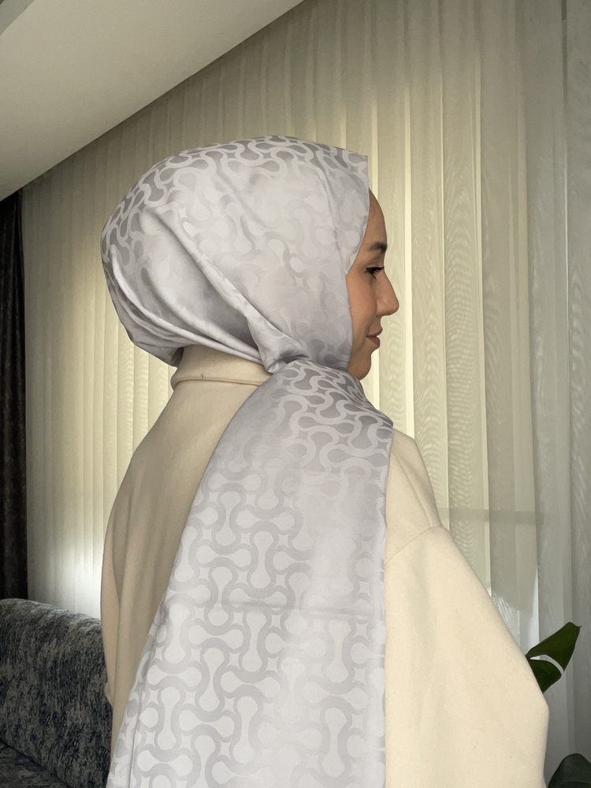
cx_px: 296
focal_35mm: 30
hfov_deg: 46.8
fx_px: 683
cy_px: 394
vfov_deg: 60.0
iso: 100
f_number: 2.2
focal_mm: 2.71
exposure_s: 1/76
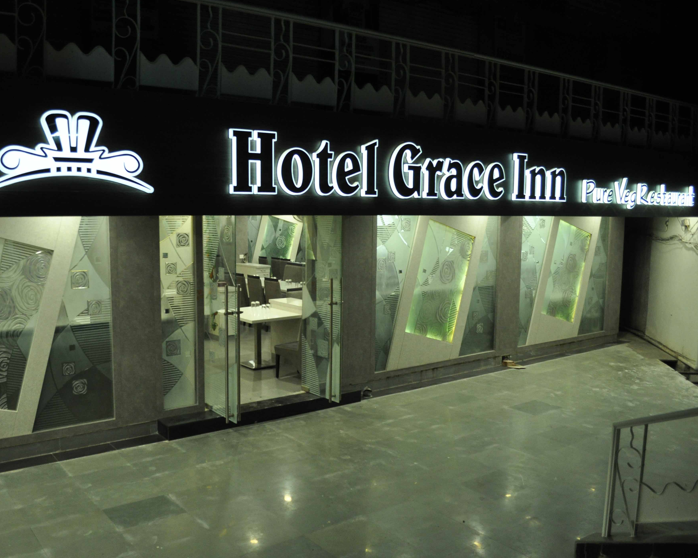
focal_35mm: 31
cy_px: 278
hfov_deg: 56.9
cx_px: 299
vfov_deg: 47.1
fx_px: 640
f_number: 3.5
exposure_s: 1/60
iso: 800
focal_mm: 18
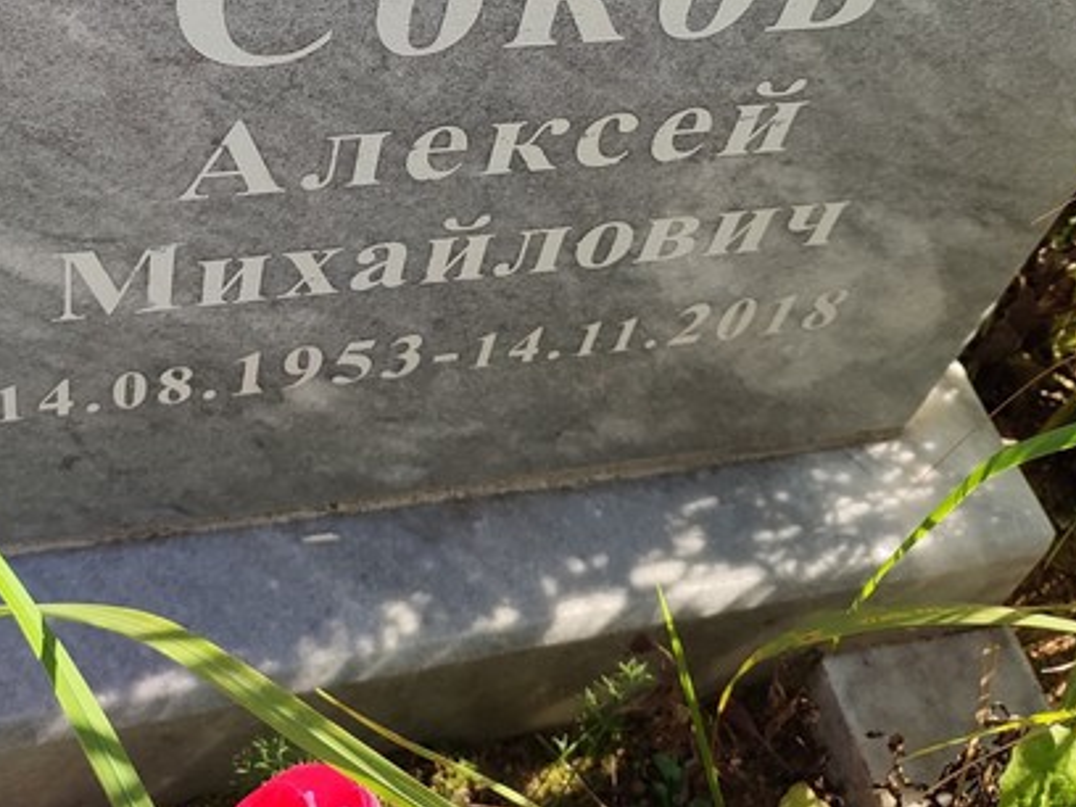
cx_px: 356
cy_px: 21
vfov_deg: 28.1
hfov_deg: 38.5
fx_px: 1523
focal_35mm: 49
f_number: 1.9
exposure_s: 1/224
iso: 50
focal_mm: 6.04
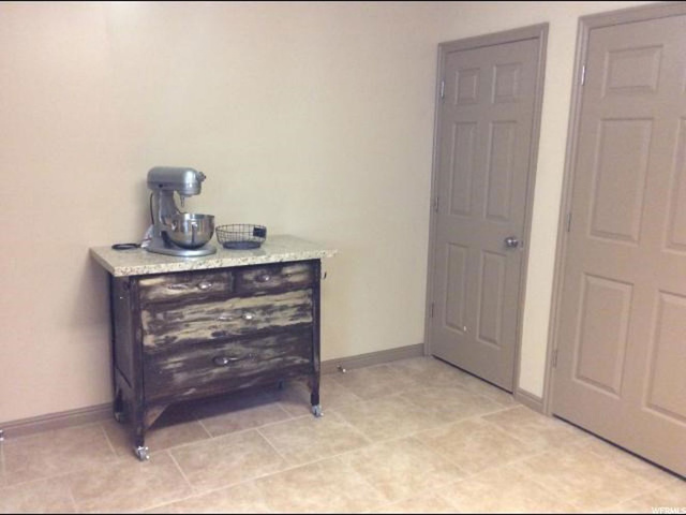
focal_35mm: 32
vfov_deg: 44.2
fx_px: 634
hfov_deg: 56.8
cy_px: 258
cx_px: 343
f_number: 2.4
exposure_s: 1/24
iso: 200
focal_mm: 3.3
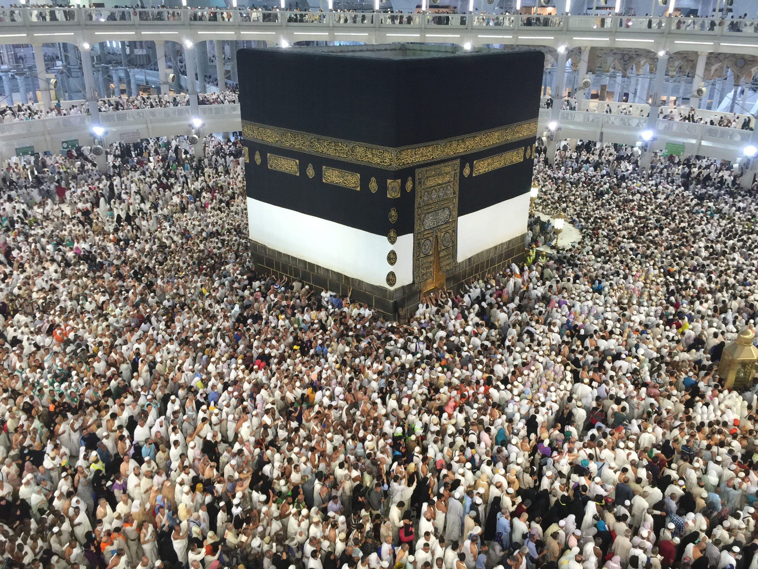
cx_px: 379
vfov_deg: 48.2
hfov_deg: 61.7
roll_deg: -0.3
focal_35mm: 29
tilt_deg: -22.0
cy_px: 284
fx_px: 635
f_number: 2.2
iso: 32
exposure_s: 1/15
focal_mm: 4.15
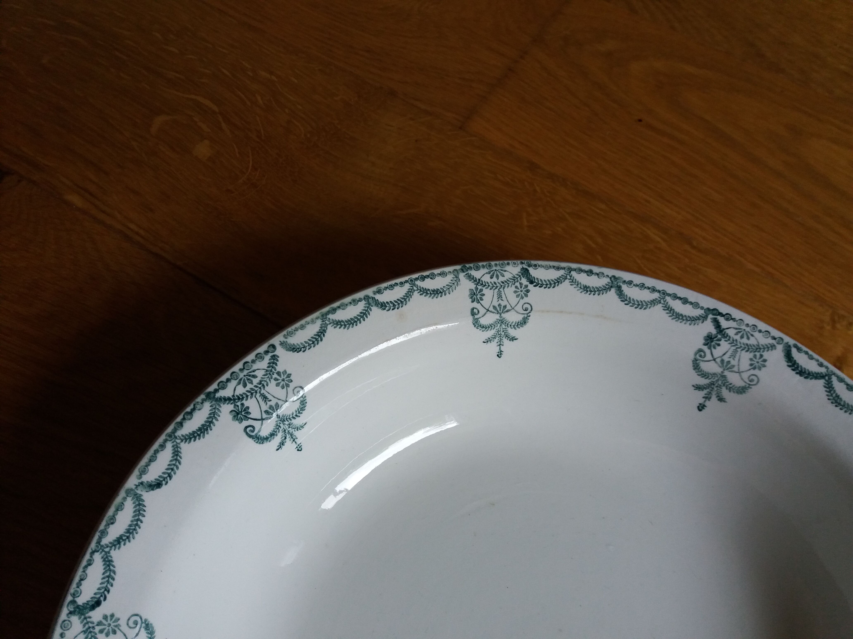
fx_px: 690
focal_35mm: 28
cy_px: 320
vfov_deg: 49.7
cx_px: 426
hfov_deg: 63.4
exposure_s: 1/100
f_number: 1.9
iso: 100
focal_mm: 3.7
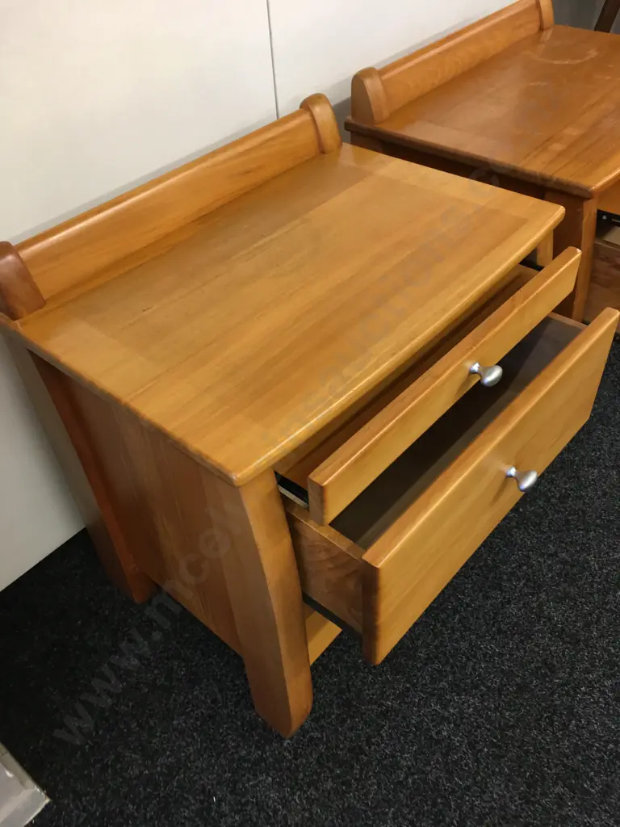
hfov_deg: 48.2
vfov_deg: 61.7
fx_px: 693
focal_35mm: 29
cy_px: 414
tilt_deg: -45.0
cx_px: 310
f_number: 2.2
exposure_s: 1/17
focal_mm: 4.15
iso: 50
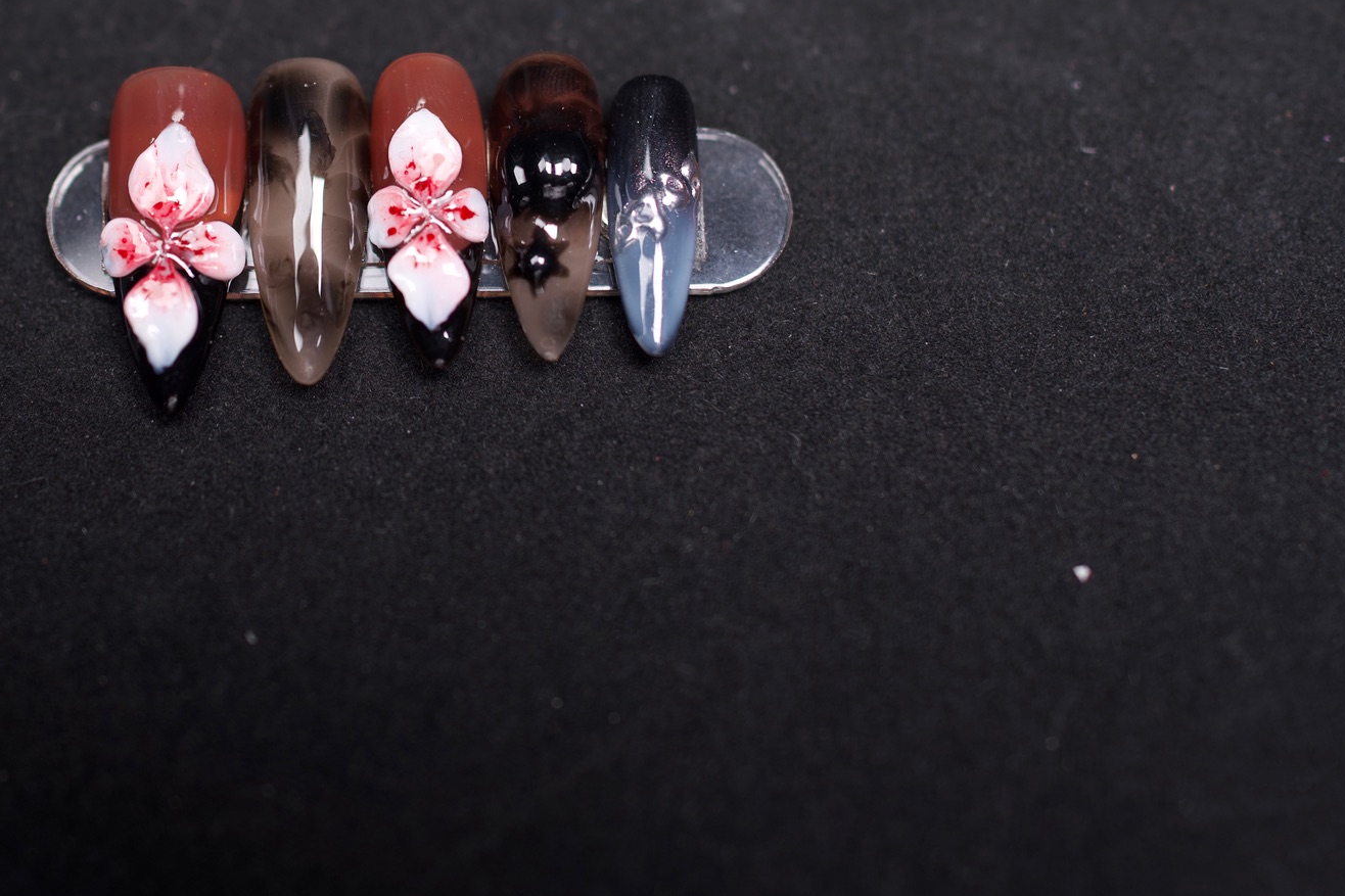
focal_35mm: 42
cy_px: 169
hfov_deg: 45.4
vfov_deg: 31.0
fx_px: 1569
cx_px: 408
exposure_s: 1/30
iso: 100
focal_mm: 24
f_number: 1.8
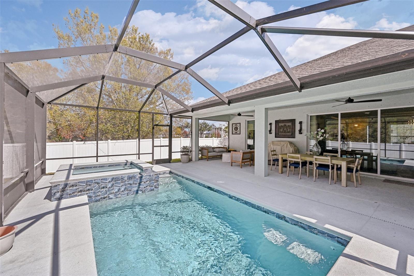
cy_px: 138
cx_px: 207
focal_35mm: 14
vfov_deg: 81.2
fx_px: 161
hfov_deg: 104.3
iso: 1250
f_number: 8
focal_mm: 14
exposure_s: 1/2500
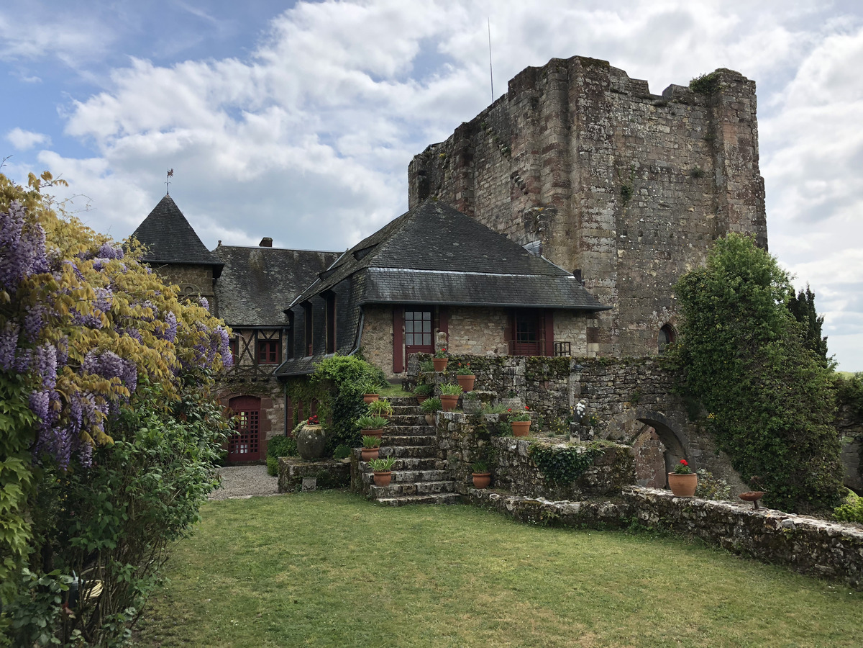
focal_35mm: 28
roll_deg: +1.7
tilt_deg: +5.3
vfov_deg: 49.7
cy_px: 324
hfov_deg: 63.4
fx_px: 698
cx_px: 432
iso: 20
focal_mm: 4
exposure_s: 1/1779
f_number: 1.8
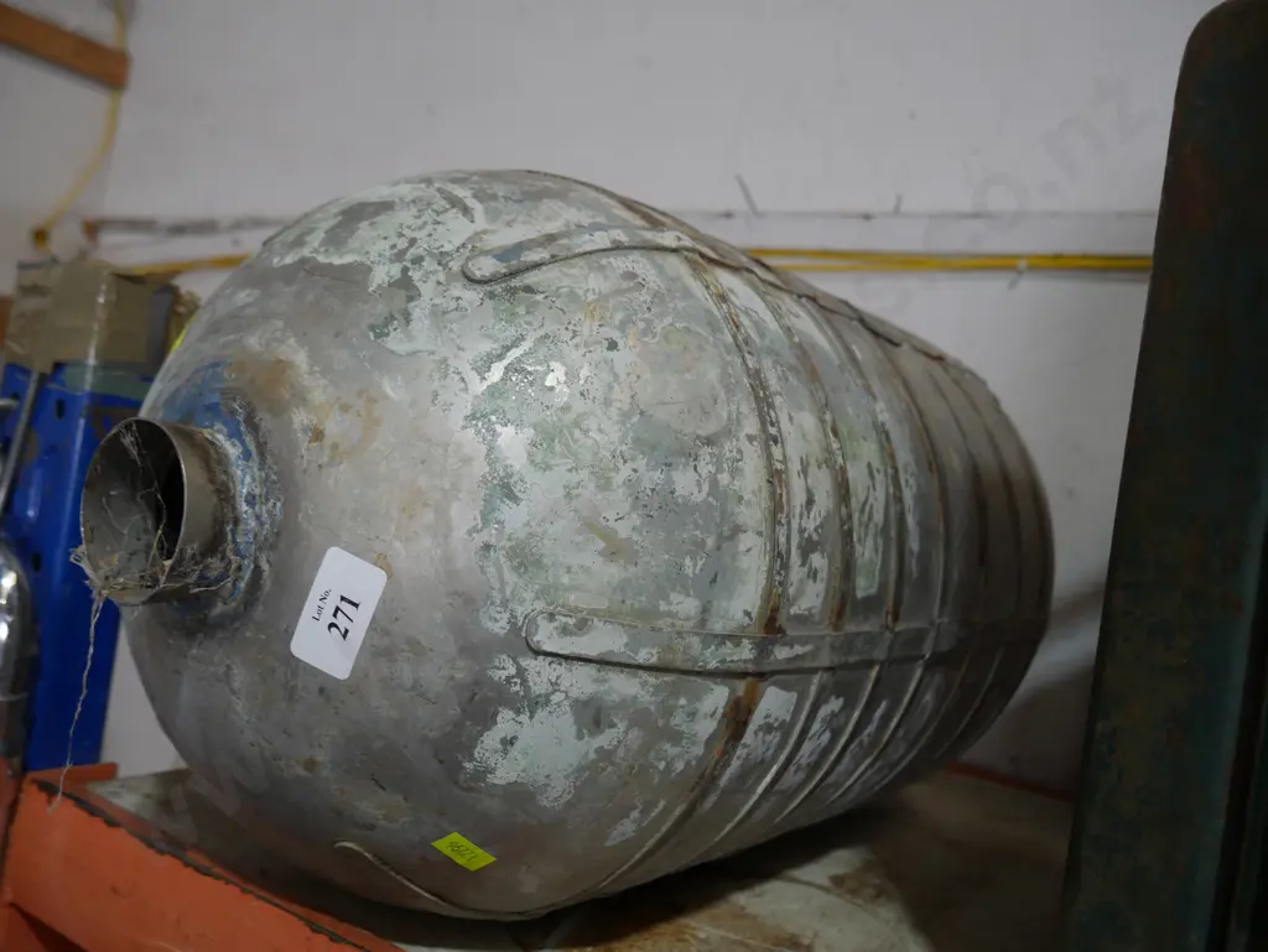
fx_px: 1099
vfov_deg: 46.8
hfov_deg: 59.9
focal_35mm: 30
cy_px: 476
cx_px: 634
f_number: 3.6
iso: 250
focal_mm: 15
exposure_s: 1/60
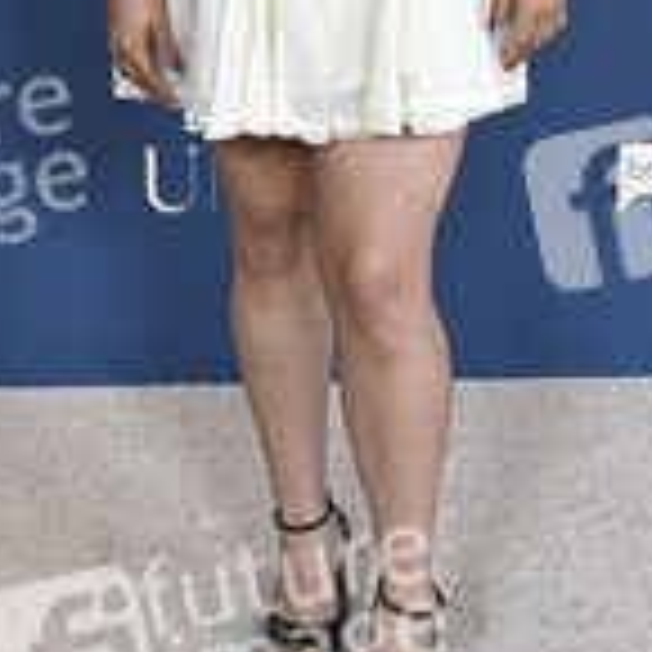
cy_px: -40
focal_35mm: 108
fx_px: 2301
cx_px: 346
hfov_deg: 16.1
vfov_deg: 15.7
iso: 2000
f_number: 5.6
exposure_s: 1/320
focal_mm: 46
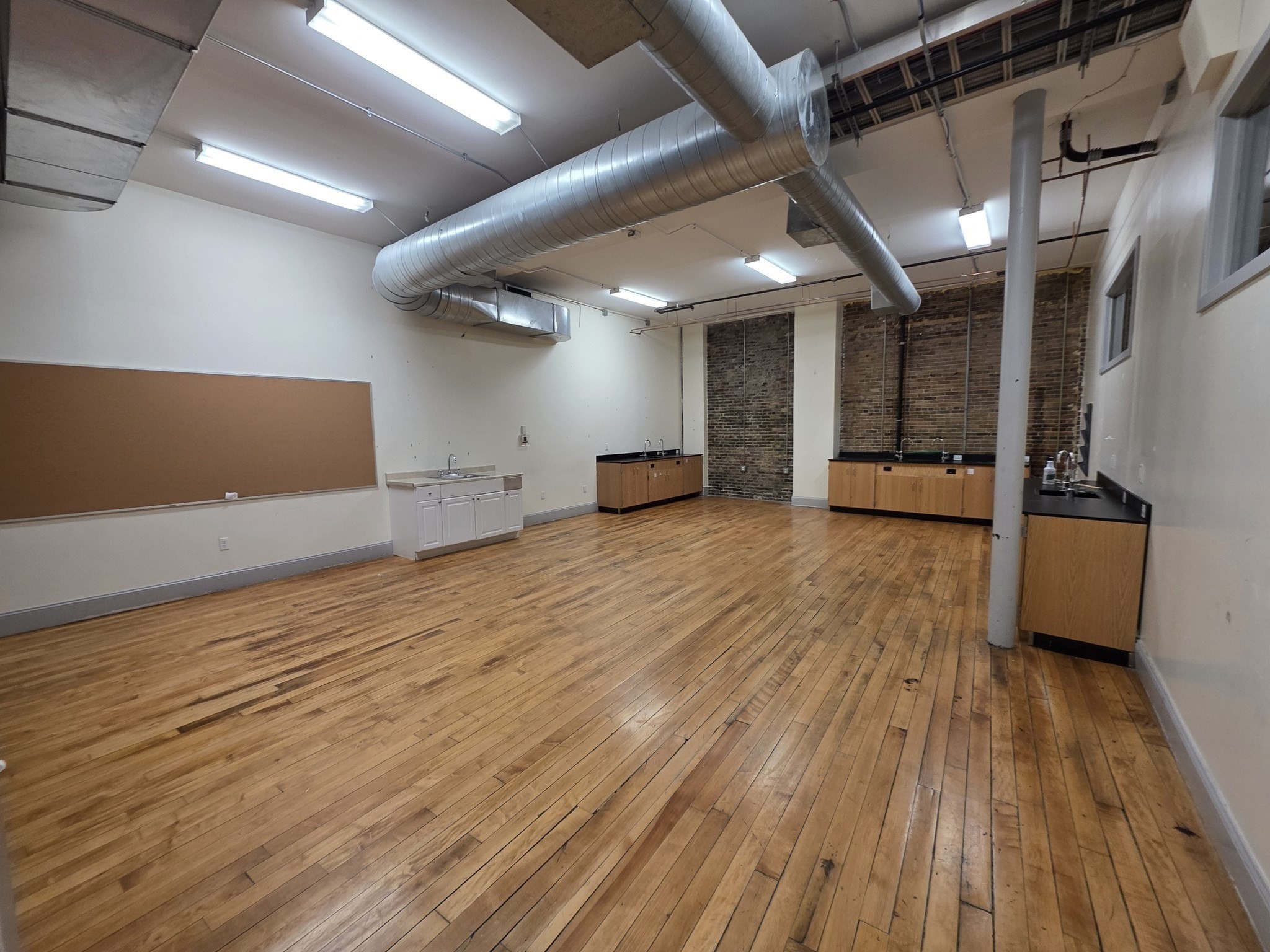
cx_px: 635
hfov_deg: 106.2
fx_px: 477
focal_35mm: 13
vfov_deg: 89.9
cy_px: 476
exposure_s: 1/60
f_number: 1.9
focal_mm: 2.2
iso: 160
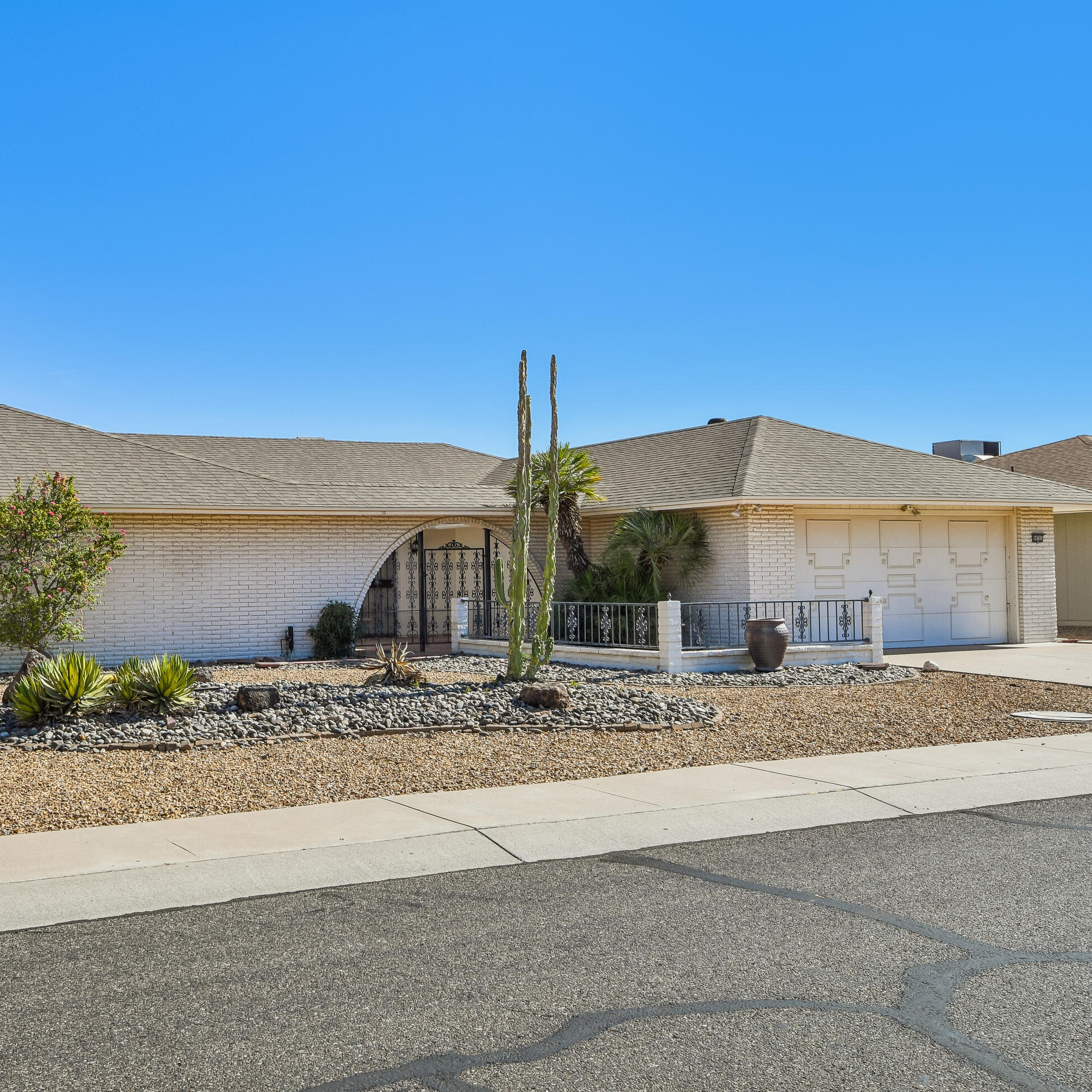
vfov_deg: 42.8
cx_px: 378
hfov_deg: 42.3
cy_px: 540
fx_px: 1392
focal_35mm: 39
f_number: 8
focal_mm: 20
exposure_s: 1/320
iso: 100
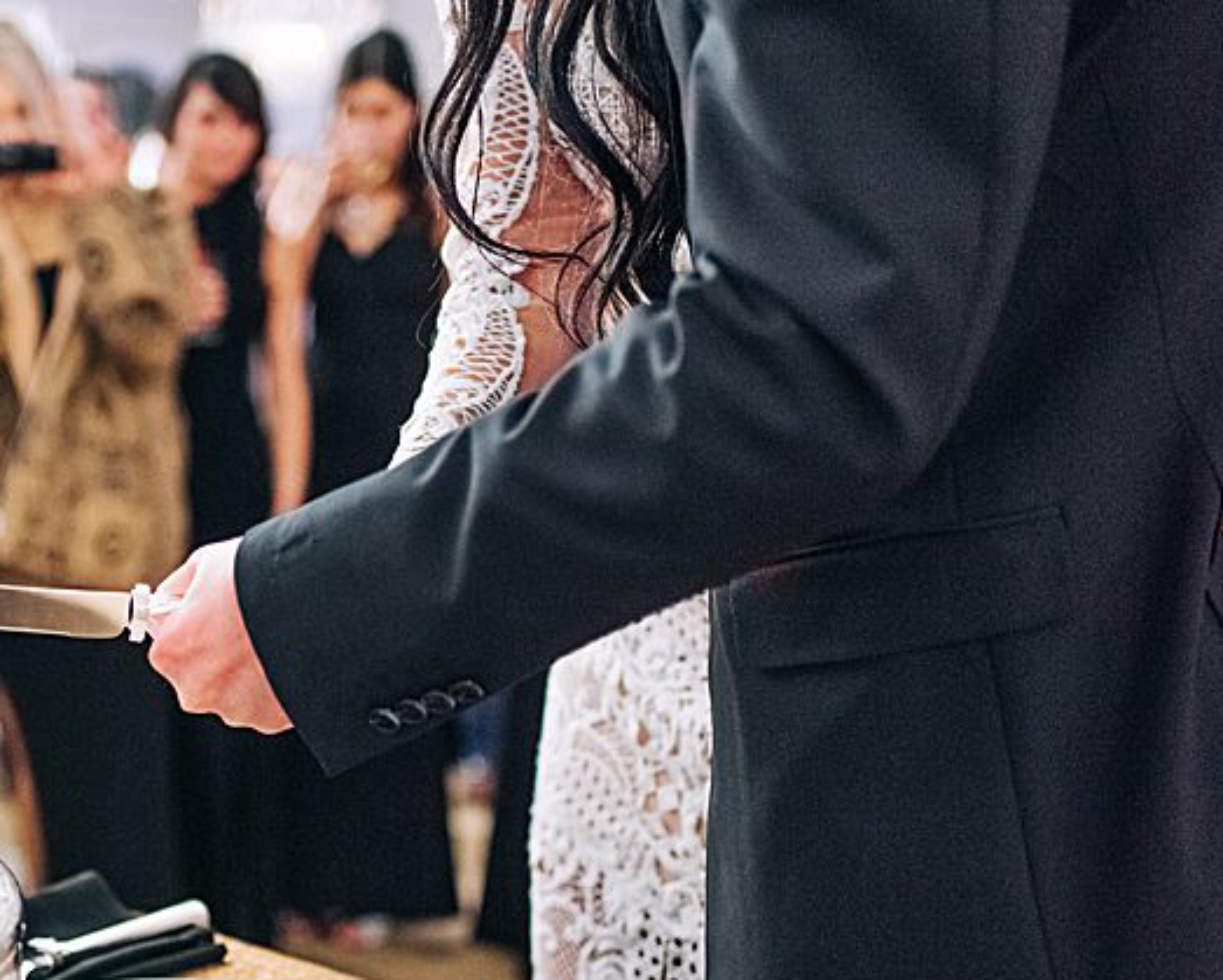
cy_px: 584
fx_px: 2137
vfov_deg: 25.8
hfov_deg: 30.9
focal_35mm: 59
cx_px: 196
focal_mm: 35
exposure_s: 1/125
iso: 800
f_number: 1.8
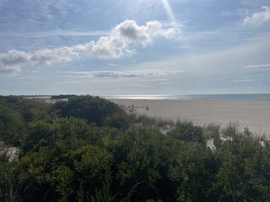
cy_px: 101
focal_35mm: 26
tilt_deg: -2.1
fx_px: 203
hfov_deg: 67.3
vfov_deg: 53.1
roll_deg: +0.9
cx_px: 135
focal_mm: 4.2
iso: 32
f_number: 1.6
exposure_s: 1/17241
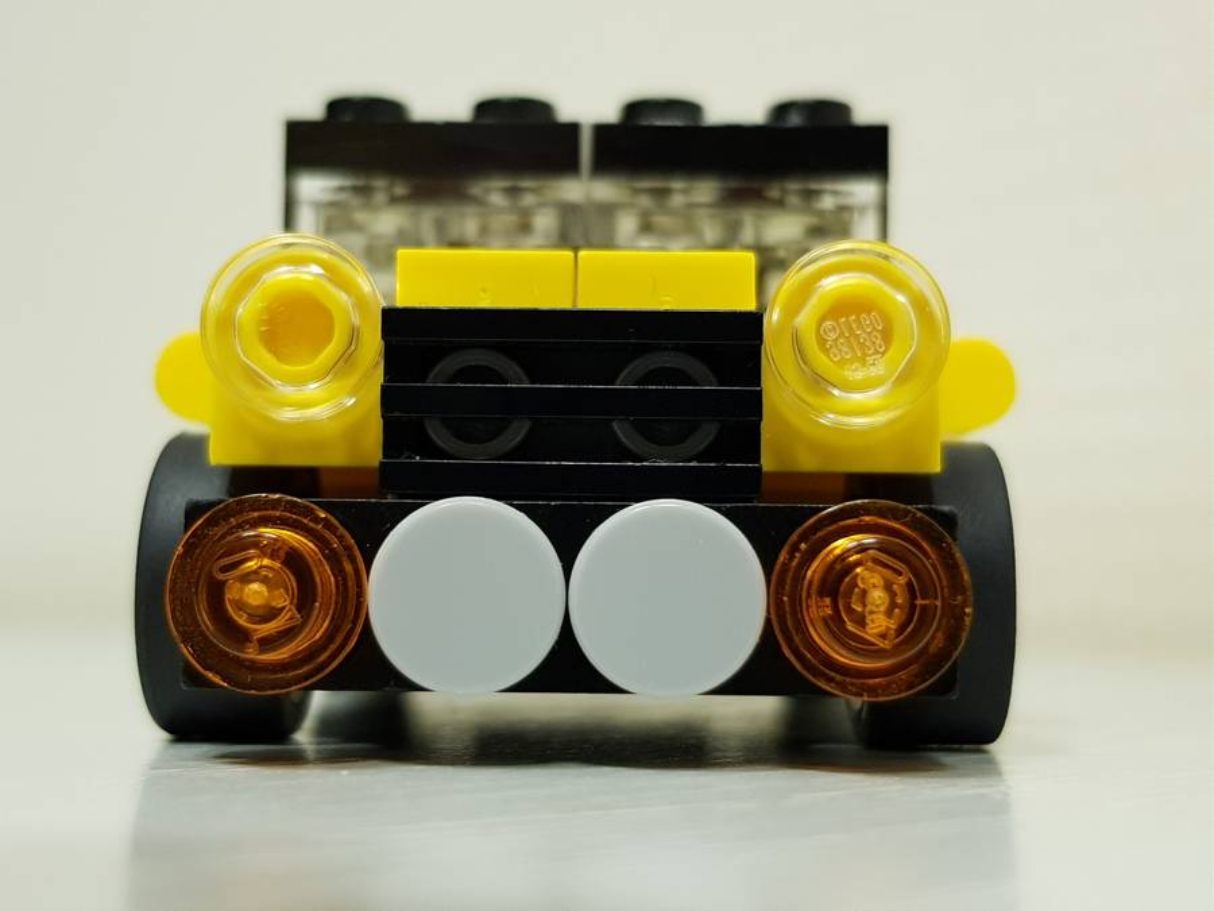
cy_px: 456
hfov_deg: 67.3
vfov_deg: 53.1
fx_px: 912
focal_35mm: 26
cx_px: 607
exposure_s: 1/33
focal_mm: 4.3
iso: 250
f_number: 1.7
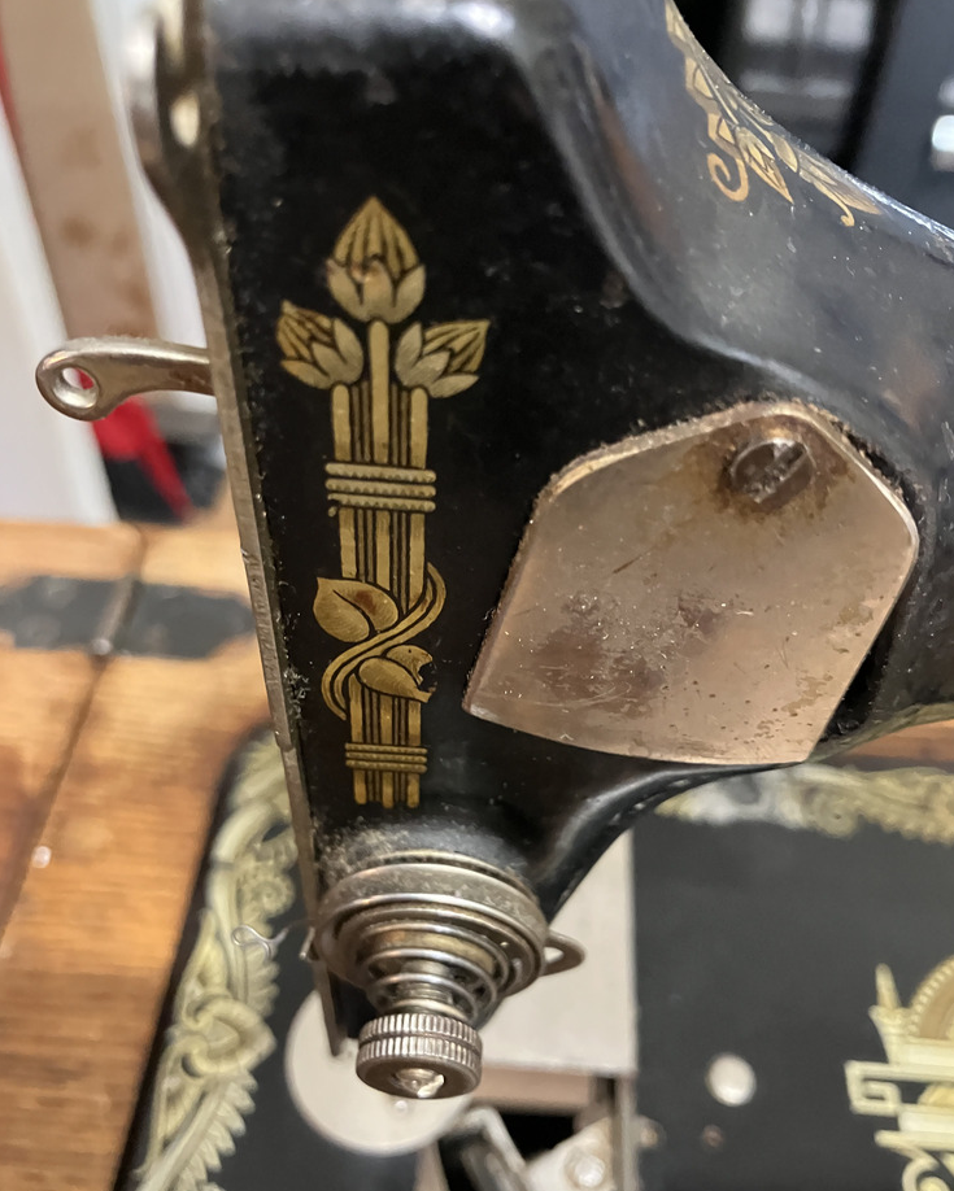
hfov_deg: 48.5
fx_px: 1058
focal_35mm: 30
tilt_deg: -47.0
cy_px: 640
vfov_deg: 58.7
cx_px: 476
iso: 640
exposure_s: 1/30
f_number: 1.8
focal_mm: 3.99
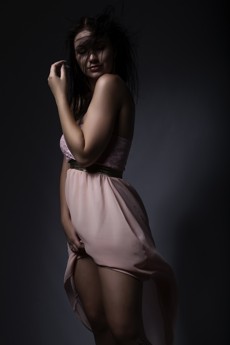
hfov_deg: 19.7
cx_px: 115
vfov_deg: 29.2
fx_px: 661
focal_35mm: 69
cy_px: 172
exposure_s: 1/200
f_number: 16
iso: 100
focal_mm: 46
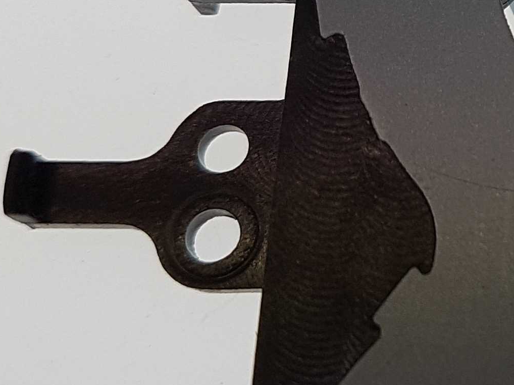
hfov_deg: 16.8
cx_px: 809
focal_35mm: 104
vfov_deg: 13.8
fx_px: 1544
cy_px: -80
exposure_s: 1/265
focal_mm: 4.2
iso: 40
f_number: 1.7
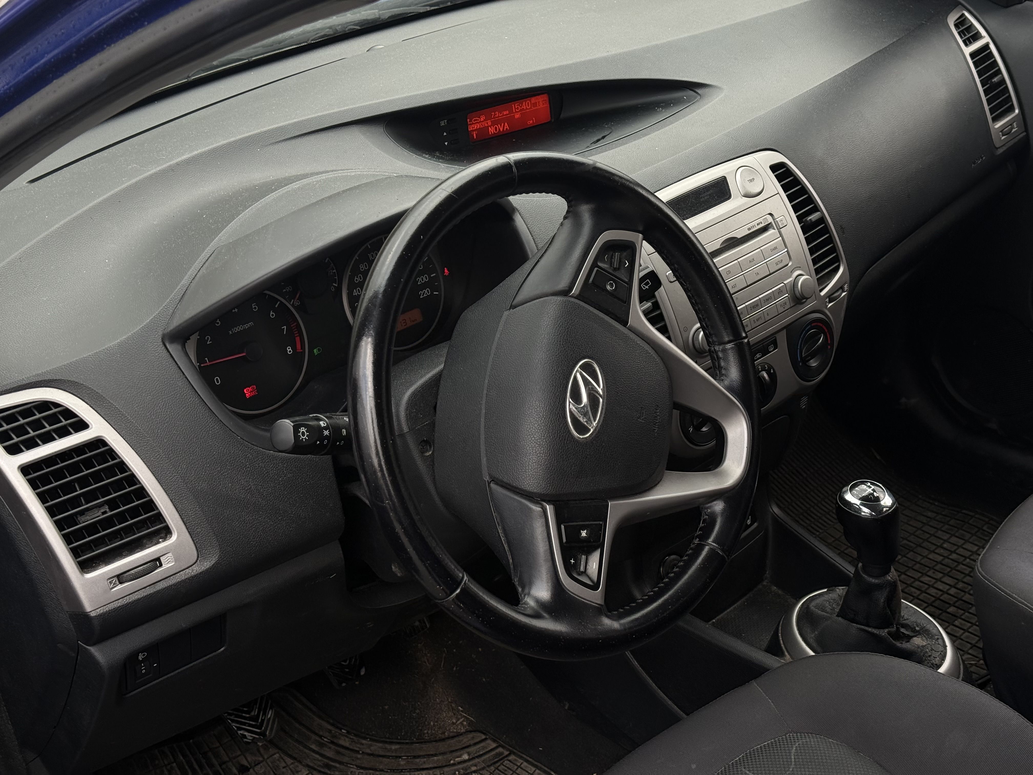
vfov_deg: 30.3
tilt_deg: -29.2
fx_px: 1432
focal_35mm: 48
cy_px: 388
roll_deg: +2.4
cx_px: 516
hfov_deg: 39.7
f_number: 1.78
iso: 100
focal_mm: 6.76
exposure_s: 1/260
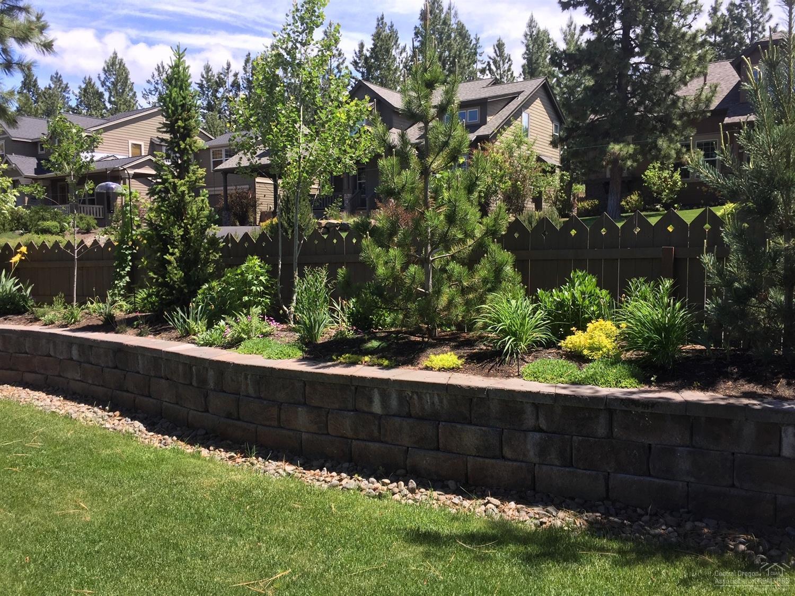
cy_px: 298
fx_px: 666
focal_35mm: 29
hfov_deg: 61.7
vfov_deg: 48.2
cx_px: 398
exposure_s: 1/791
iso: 32
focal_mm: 4.15
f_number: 2.2
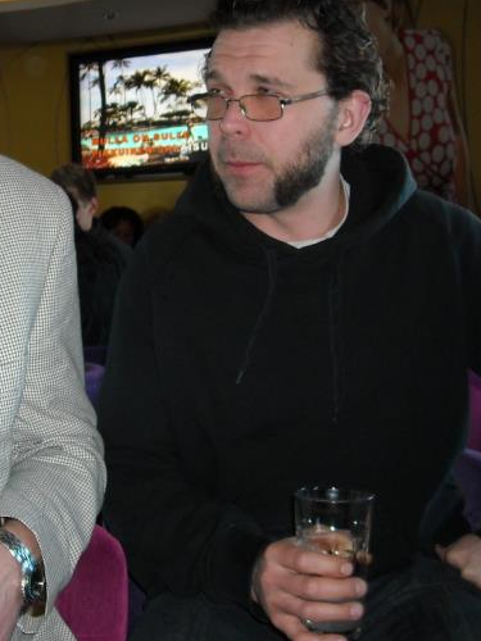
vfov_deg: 34.2
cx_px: 51
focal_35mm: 56
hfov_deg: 25.3
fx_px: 1038
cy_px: 259
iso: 200
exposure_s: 1/60
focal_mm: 5.7
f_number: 2.8
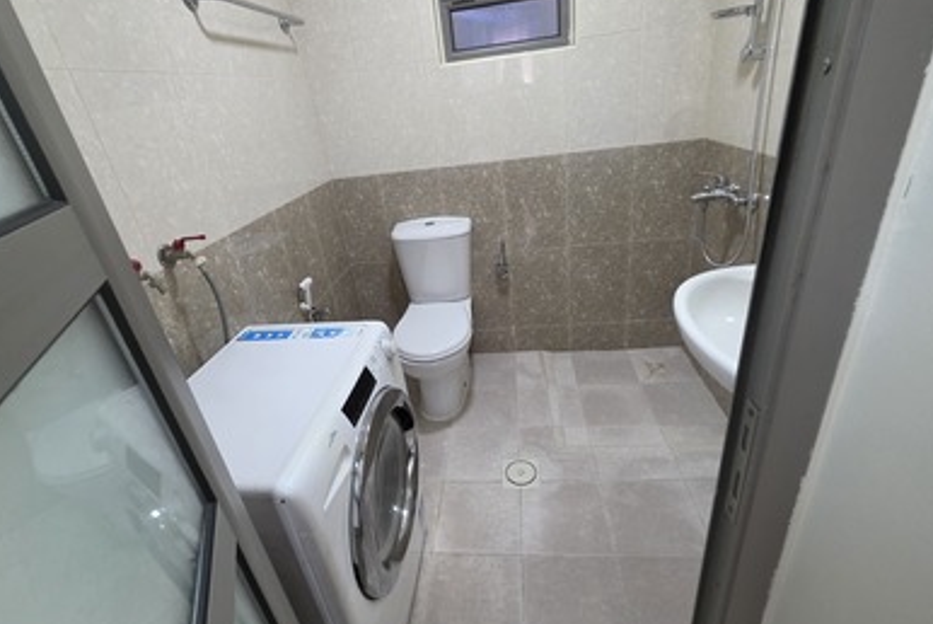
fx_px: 415
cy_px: 301
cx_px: 458
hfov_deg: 96.7
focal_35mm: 16
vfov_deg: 73.8
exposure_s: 1/50
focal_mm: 2.2
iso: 400
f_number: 1.9
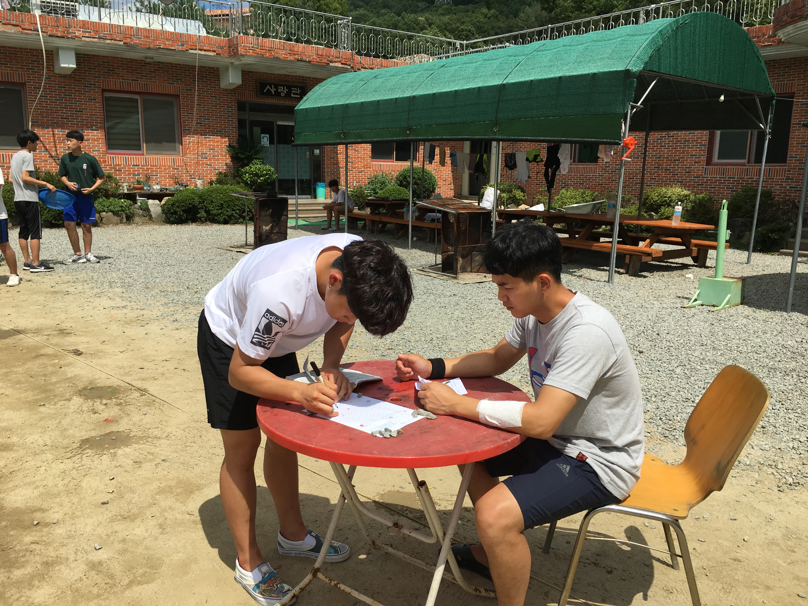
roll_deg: -0.9
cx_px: 404
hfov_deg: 61.7
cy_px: 303
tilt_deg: -10.5
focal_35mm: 29
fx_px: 677
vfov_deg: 48.2
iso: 25
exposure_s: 1/2564
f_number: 2.2
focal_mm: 4.15
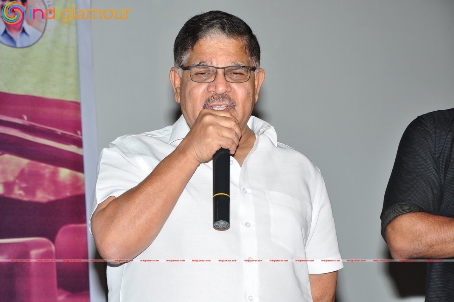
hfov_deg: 13.1
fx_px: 1984
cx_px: 227
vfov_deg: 8.7
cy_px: 151
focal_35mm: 158
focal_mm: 105
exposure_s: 1/125
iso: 500
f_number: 9
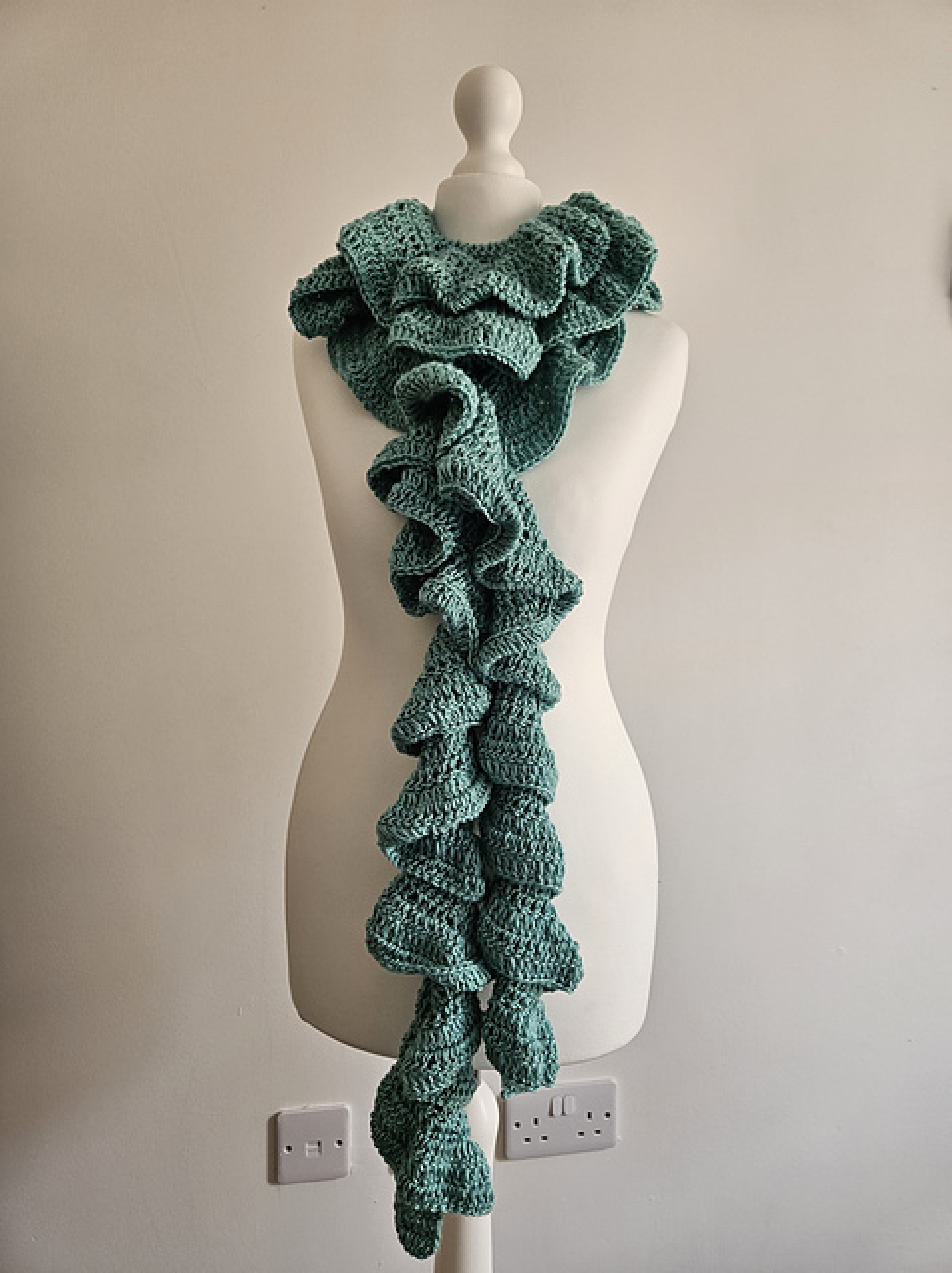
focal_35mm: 23
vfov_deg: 74.0
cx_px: 476
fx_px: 845
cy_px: 636
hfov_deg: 58.8
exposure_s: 1/100
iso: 250
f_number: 1.8
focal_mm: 5.4
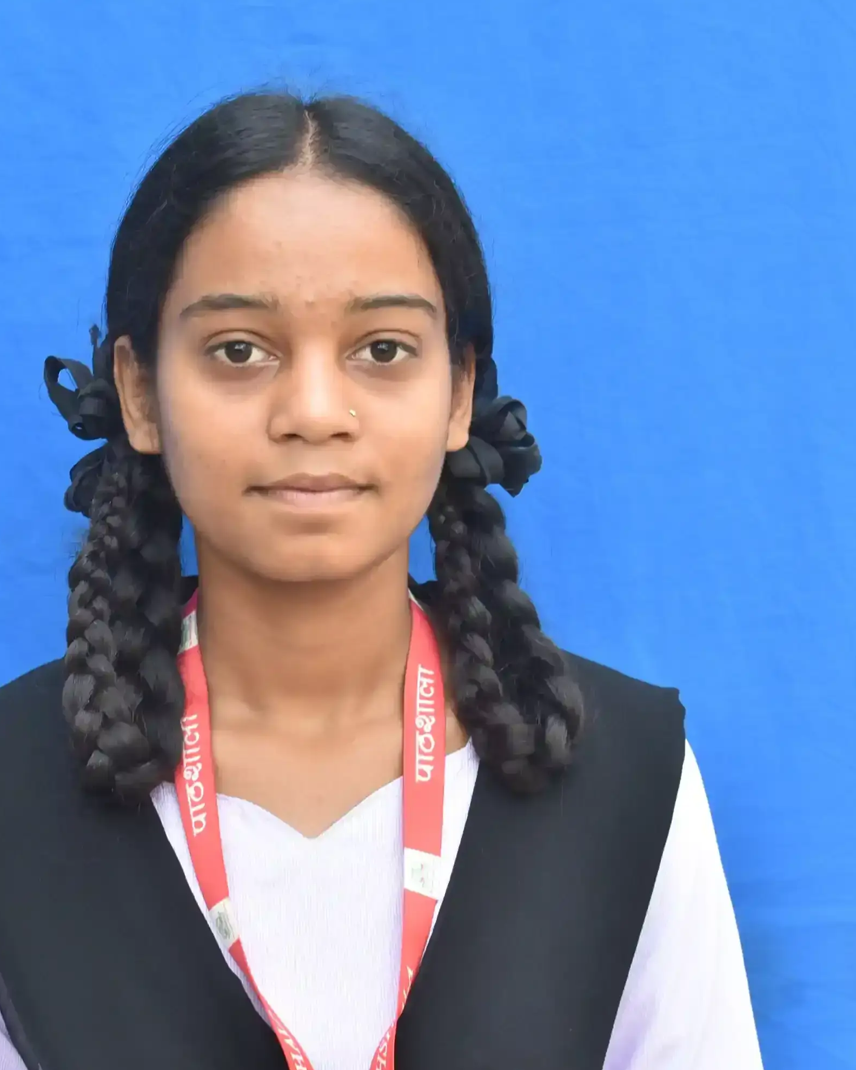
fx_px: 3104
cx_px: 287
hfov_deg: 15.7
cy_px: 535
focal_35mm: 98
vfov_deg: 19.6
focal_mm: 46
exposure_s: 1/60
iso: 400
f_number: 8
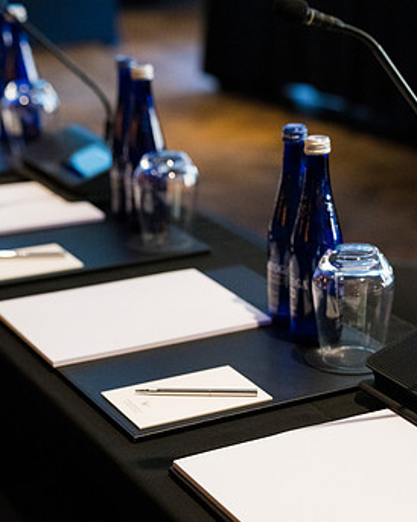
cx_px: 222
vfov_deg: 22.4
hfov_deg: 18.1
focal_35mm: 85
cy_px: 341
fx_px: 1312
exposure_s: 1/160
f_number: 3.5
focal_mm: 69
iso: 3200
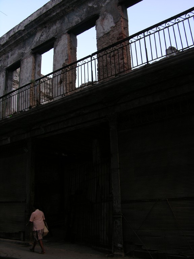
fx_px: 262
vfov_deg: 52.6
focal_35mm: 35
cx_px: 97
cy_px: 130
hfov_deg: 40.7
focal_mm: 8.9
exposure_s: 1/64.5
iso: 50
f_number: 4
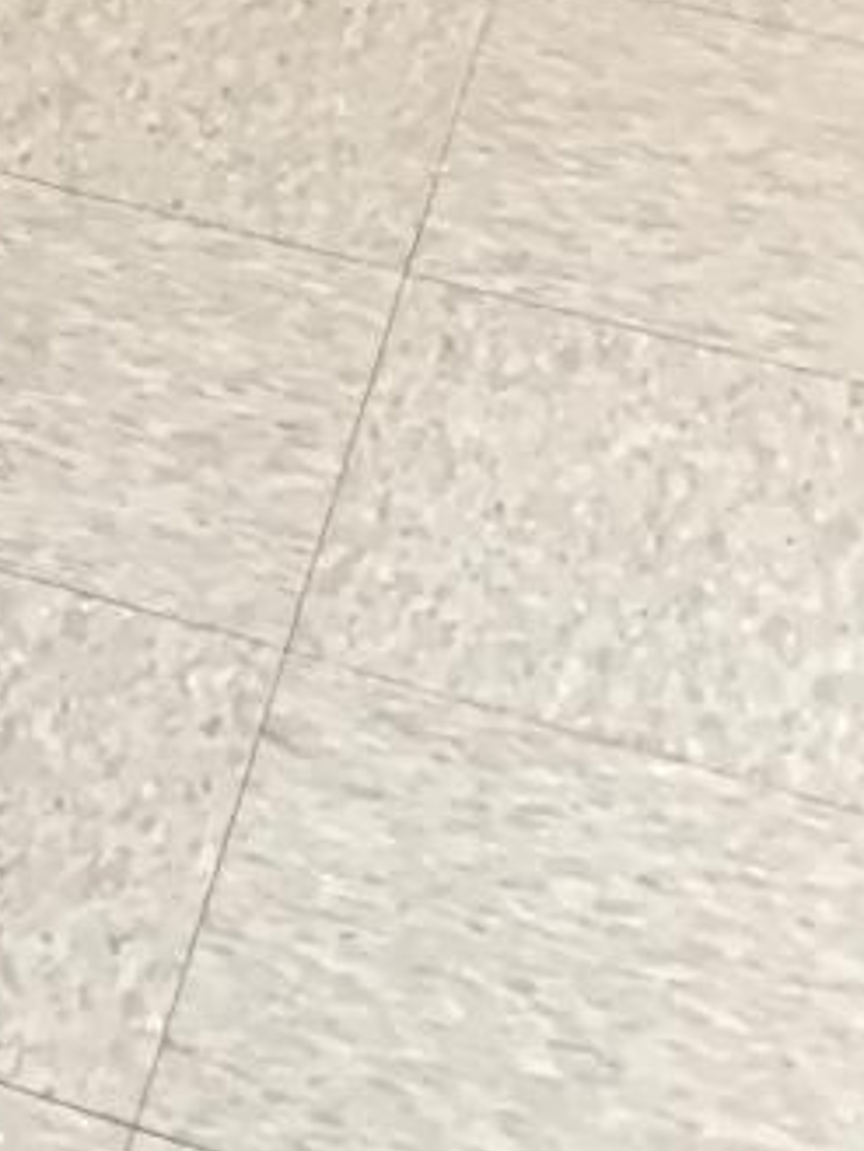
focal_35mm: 158
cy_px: -1788
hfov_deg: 8.0
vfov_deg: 10.4
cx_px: -1738
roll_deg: +1.8
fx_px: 5255
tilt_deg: -10.2
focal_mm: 4.25
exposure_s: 1/60
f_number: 1.8
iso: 100
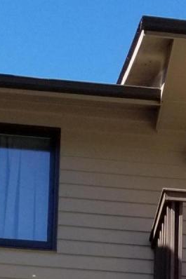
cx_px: 172
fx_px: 1055
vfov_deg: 13.6
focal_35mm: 136
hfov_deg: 10.0
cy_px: 488
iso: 50
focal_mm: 4.25
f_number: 1.7
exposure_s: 1/1384
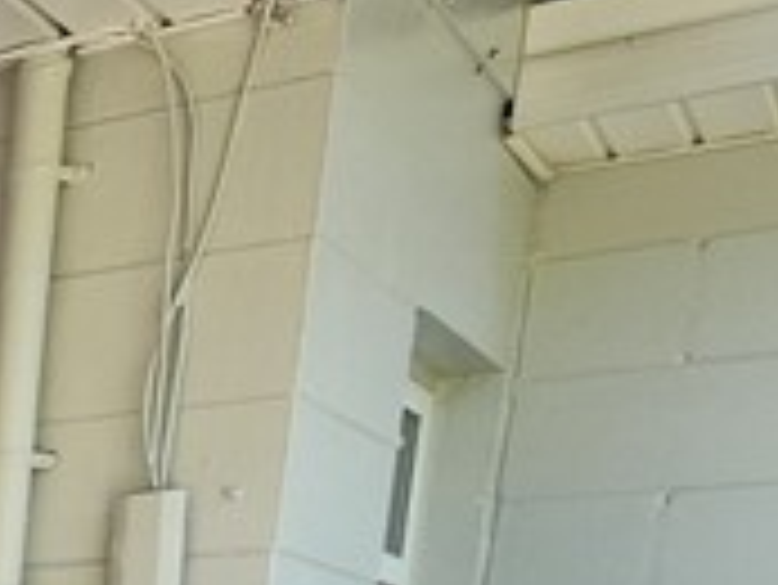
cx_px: -1300
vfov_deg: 16.1
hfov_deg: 13.3
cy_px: 1062
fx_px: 1732
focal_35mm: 77
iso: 50
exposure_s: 1/237
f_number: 2.2
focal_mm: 2.2
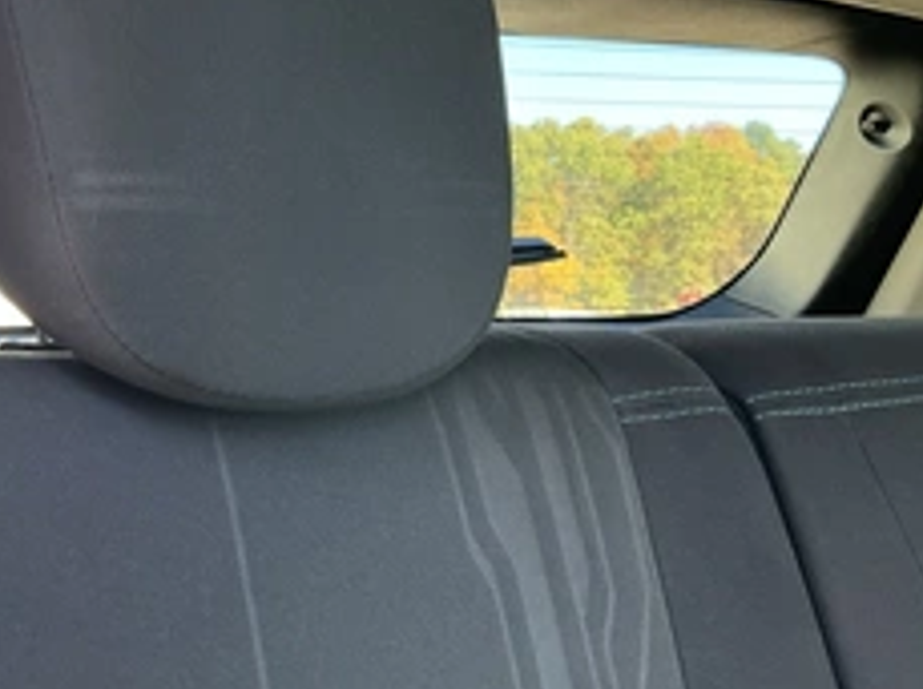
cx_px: 153
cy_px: 197
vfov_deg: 29.3
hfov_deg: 37.2
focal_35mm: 49
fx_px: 1304
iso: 64
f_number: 1.8
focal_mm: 3
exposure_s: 1/75
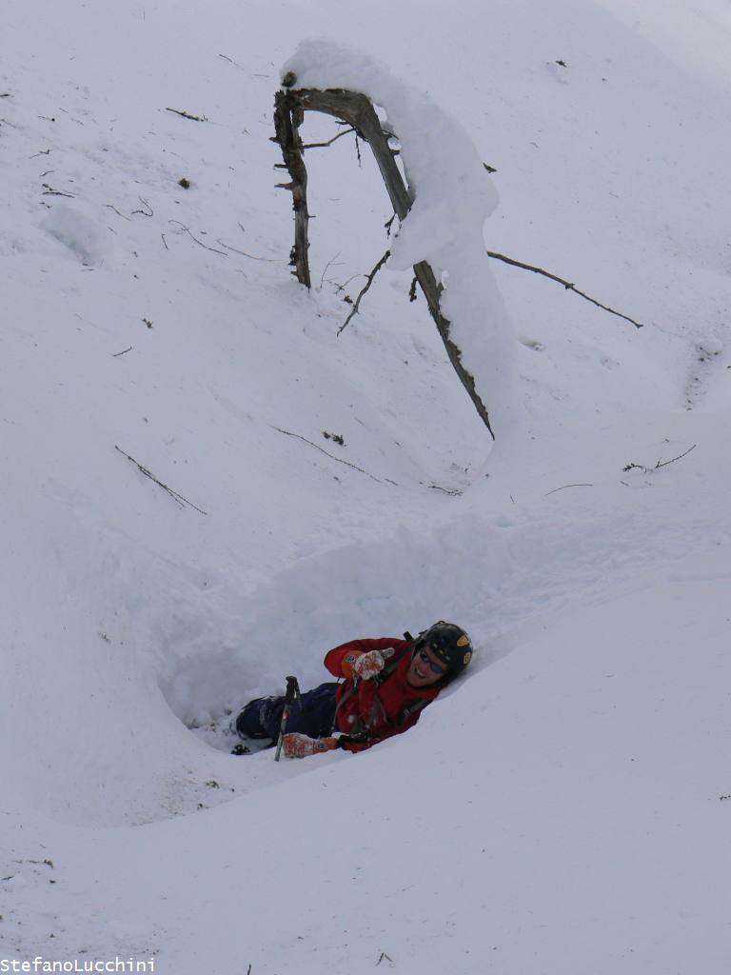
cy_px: 488
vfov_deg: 13.7
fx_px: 4055
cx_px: 366
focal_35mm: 144
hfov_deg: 10.3
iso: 80
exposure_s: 1/400
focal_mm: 24.1
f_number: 5.6
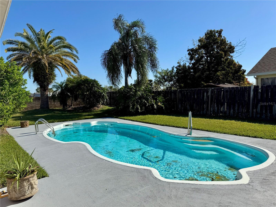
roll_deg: +1.3
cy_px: 104
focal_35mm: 24
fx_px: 191
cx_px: 138
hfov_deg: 71.6
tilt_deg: -3.5
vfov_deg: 56.8
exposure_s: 1/5348
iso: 80
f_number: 1.78
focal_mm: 6.76
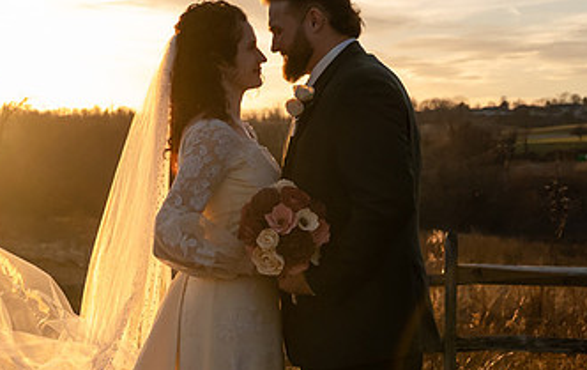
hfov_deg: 21.6
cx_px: 221
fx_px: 1539
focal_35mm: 96
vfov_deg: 13.7
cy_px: 223
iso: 1250
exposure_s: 1/3200
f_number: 4.5
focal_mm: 28
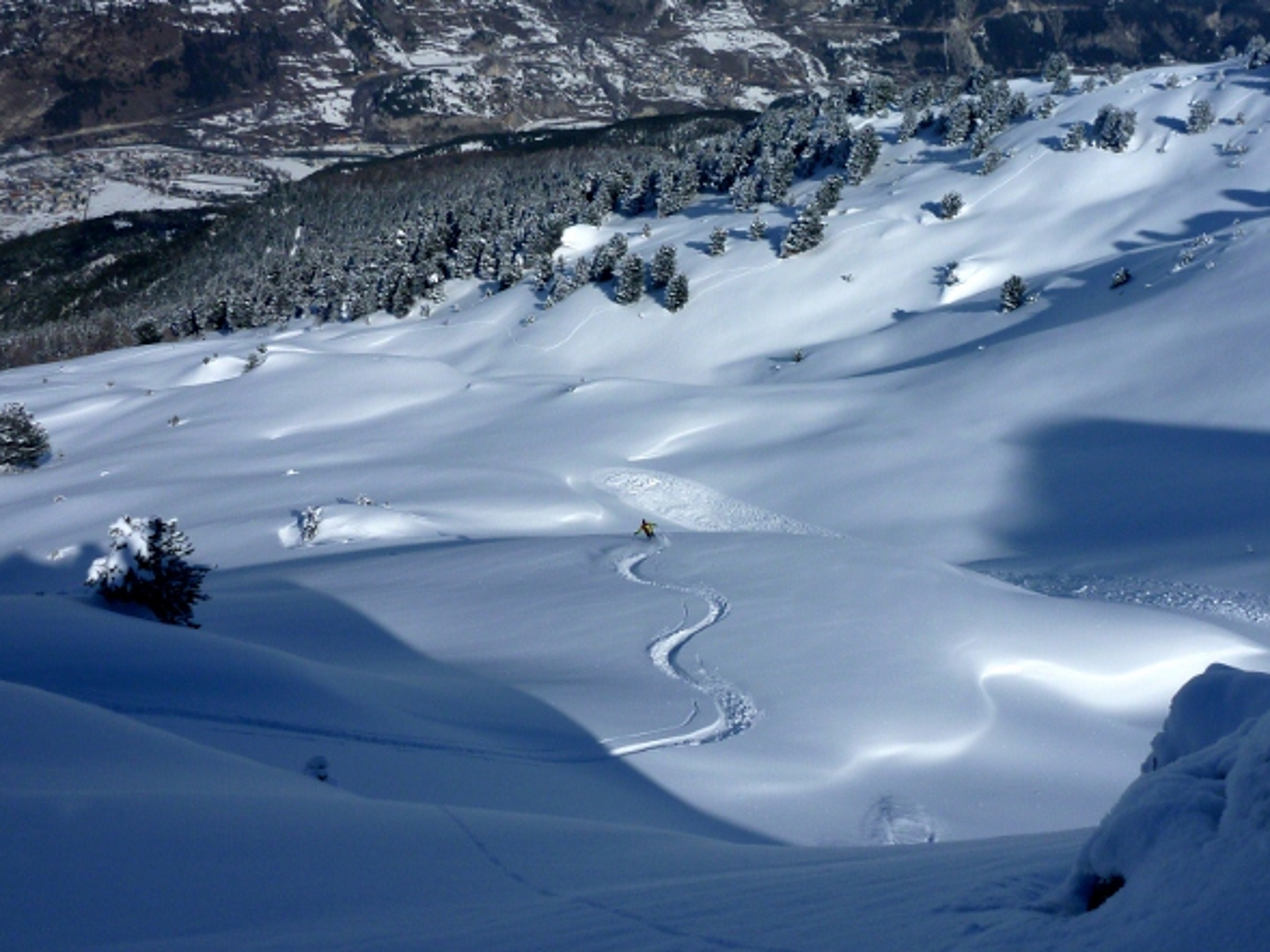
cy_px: 431
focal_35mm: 38
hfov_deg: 48.8
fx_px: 1394
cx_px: 740
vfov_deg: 37.7
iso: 80
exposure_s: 1/320
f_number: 10
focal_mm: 4.9
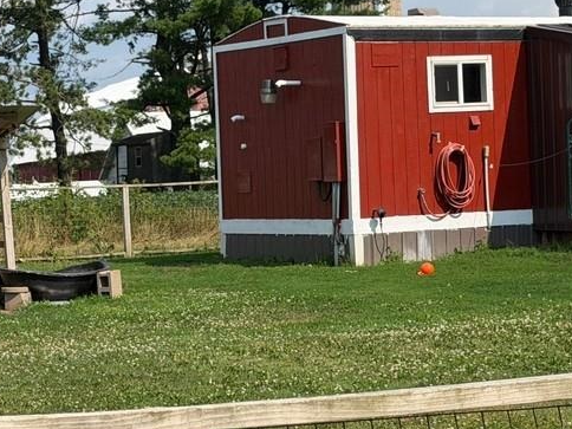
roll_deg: +0.8
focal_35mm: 119
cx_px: 351
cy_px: 216
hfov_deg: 16.5
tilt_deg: -1.3
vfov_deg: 12.5
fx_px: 1966
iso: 80
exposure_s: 1/5587
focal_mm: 6.76
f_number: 1.78
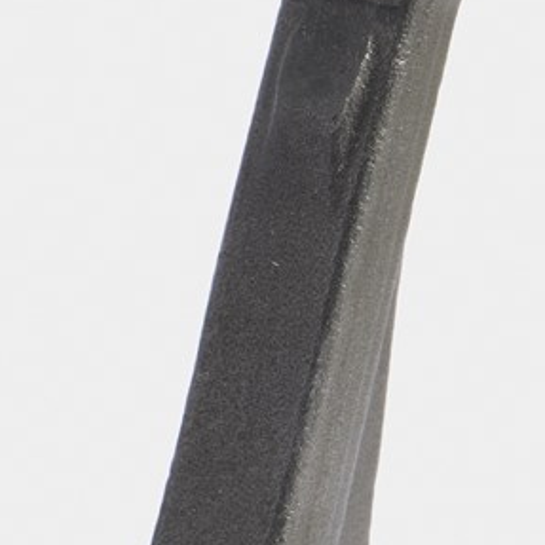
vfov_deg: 4.1
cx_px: -974
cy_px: 473
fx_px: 7588
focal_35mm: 426
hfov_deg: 4.0
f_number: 8
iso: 160
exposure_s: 1/125
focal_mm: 50
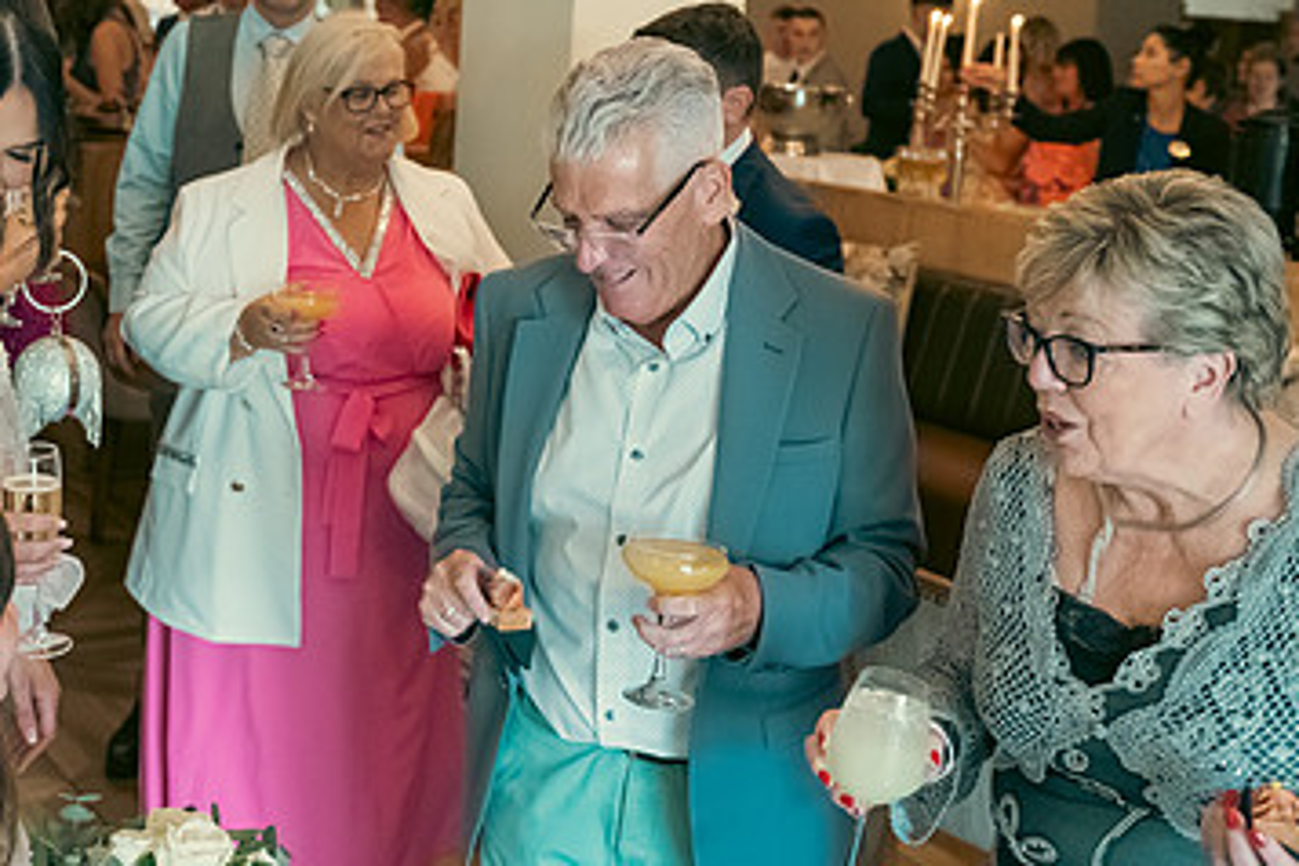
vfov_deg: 25.9
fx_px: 1876
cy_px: 318
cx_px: 473
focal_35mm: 52
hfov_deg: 37.9
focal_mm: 32
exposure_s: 1/160
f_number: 3.5
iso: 2000
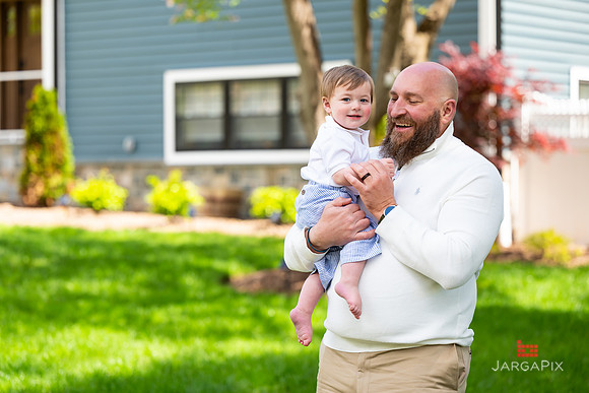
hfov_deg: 18.9
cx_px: 293
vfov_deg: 12.7
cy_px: 188
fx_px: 1767
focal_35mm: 108
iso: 200
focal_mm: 101
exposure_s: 1/640
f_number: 3.2
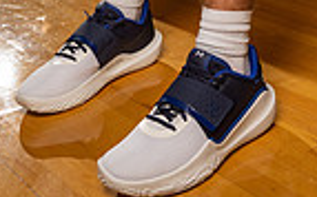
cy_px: -252
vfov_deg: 13.3
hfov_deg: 25.9
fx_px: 664
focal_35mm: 77
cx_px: 288
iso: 320
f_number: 7.1
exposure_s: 1/200
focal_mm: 24
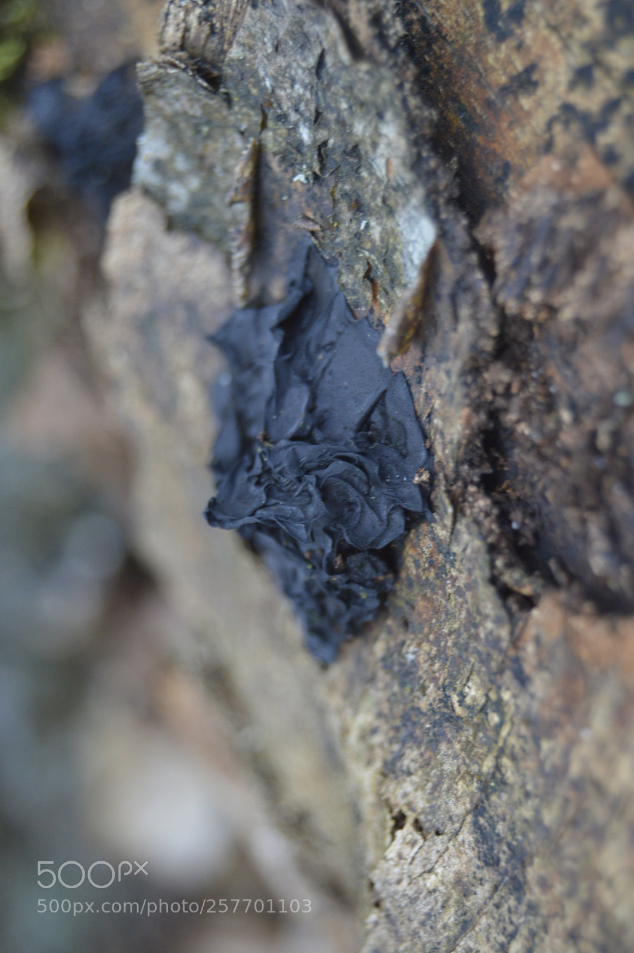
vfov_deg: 24.6
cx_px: 317
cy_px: 476
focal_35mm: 82
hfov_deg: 16.5
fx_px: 2183
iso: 900
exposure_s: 1/60
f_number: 5.6
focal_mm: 55
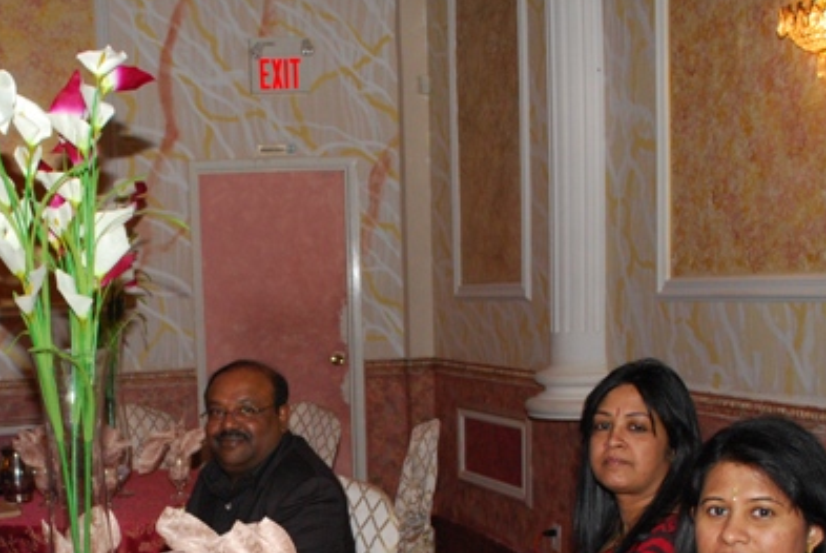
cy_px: 513
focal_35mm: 57
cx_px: 192
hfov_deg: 34.2
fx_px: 1309
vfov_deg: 23.1
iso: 800
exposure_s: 1/60
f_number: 7.1
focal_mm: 20
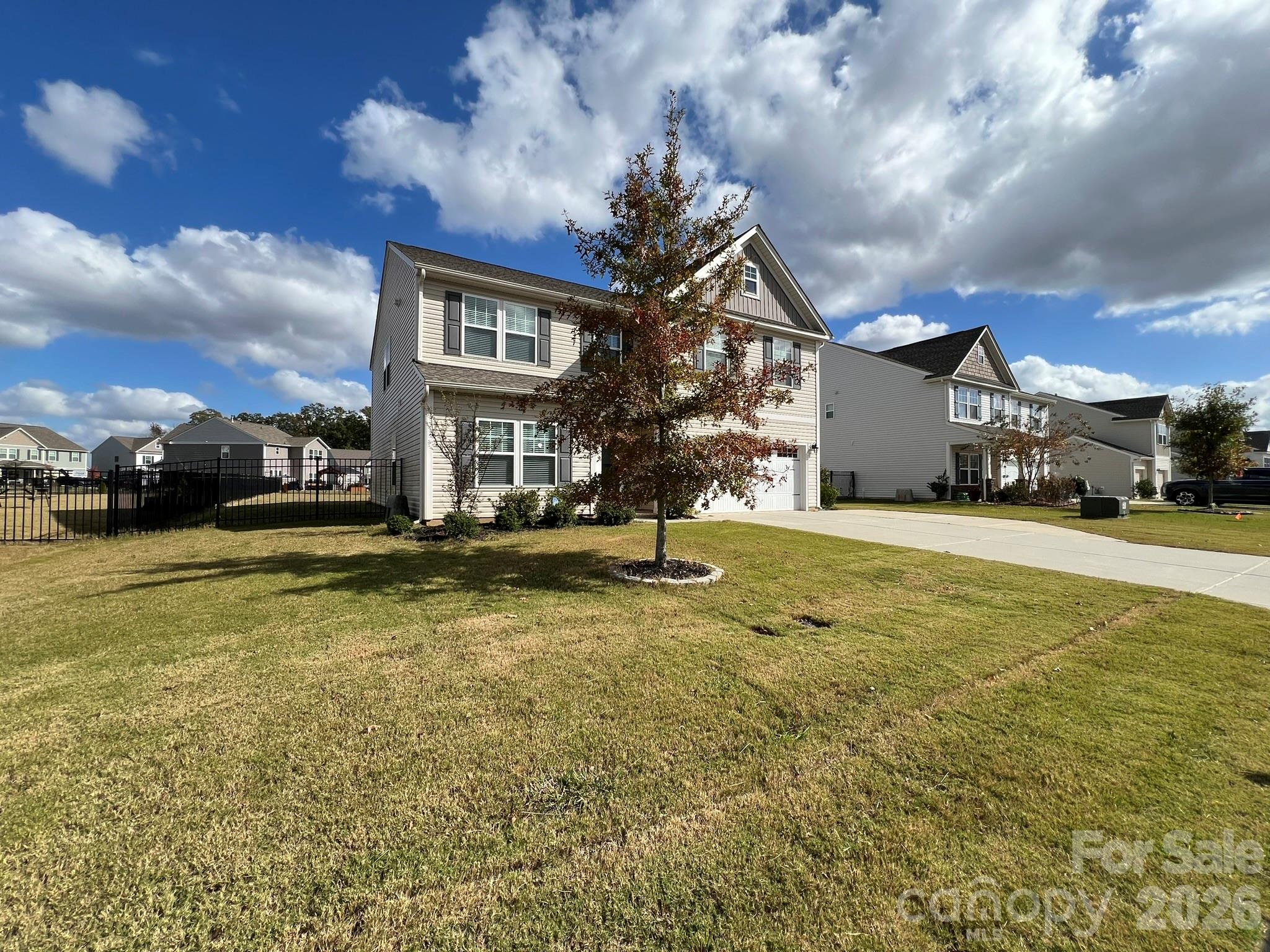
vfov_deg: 89.9
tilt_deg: -0.1
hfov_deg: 106.2
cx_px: 635
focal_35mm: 13
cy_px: 476
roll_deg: +0.2
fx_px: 477
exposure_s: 1/1783
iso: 32
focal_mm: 1.57
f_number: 1.8
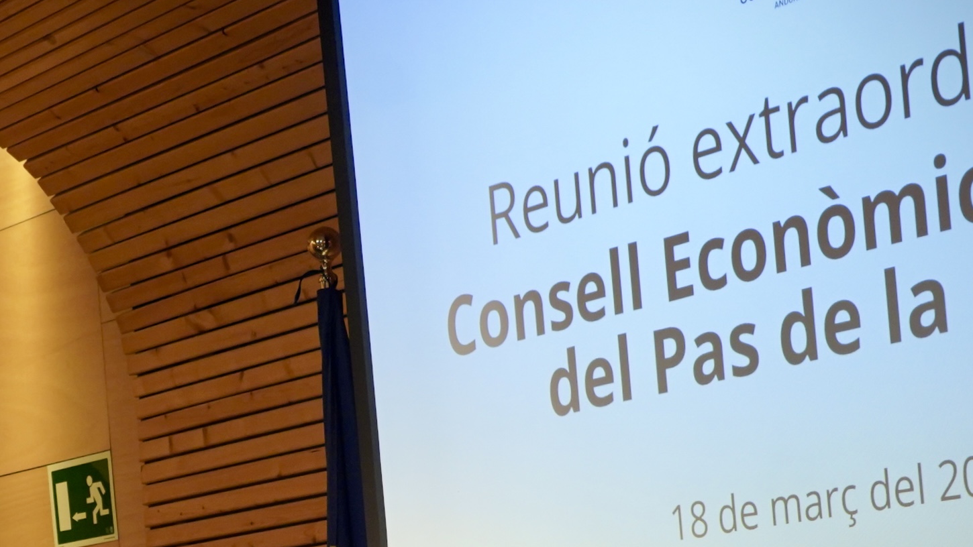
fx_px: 2219
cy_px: 615
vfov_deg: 13.7
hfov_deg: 24.4
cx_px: 228
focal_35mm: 86
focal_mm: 35
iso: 2000
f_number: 4
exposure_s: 1/160
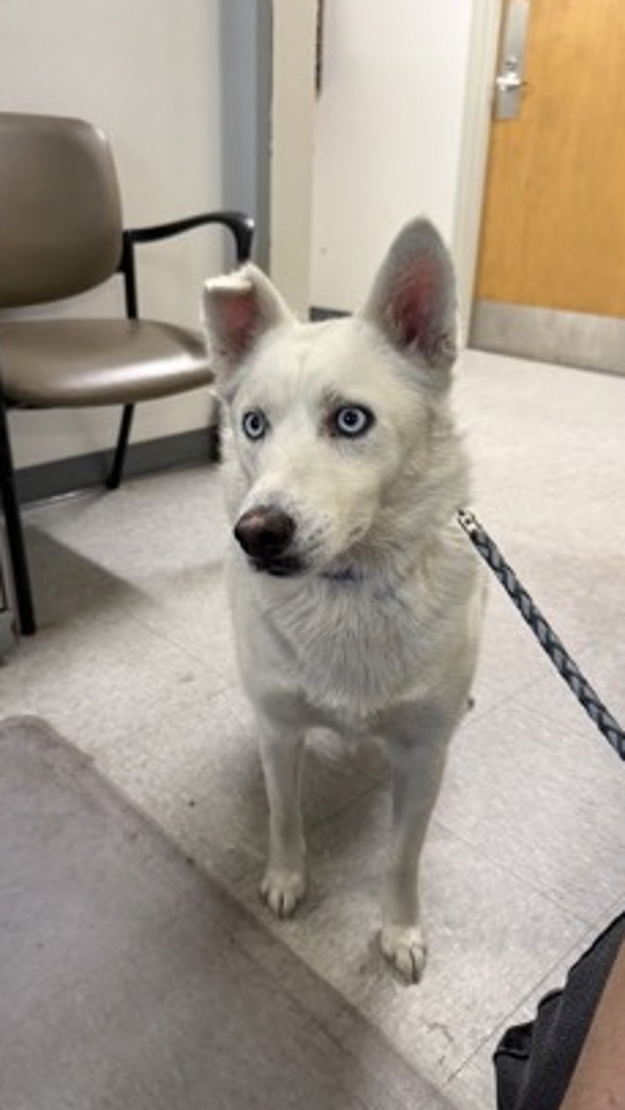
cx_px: 263
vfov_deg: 69.9
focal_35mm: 27
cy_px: 559
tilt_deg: -24.8
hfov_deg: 42.8
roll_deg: -0.9
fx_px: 795
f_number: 1.78
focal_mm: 6.76
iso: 160
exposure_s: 1/60
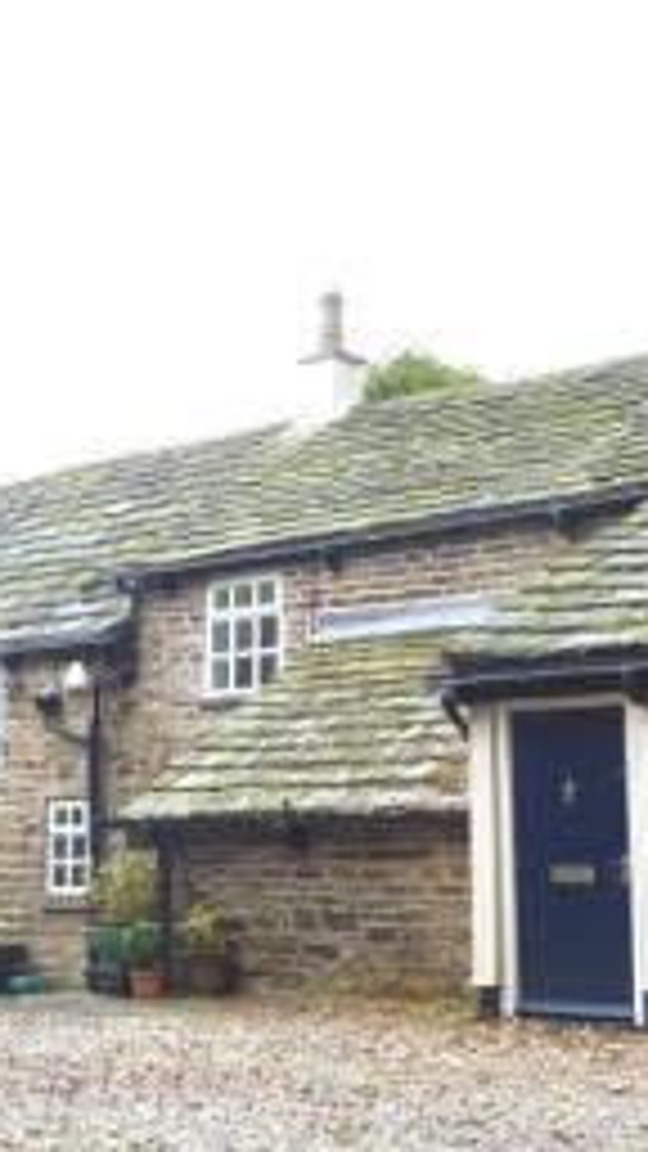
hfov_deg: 18.9
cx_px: -11
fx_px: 1894
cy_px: 664
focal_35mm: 62
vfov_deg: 33.8
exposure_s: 1/40
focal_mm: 4.1
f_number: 3.3
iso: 80
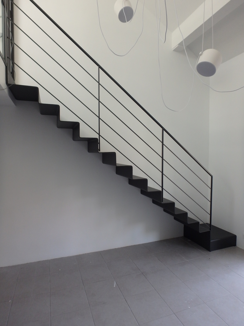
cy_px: 163
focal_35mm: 21
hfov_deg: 63.4
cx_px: 122
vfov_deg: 79.0
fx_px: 197
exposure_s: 1/30
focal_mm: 3.7
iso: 200
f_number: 3.5
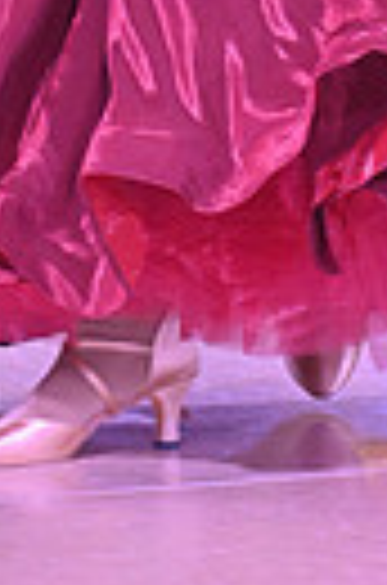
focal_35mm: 604
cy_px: -405
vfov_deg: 3.4
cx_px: -38
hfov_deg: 2.3
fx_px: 9791
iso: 6400
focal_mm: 135
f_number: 7.1
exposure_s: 1/400
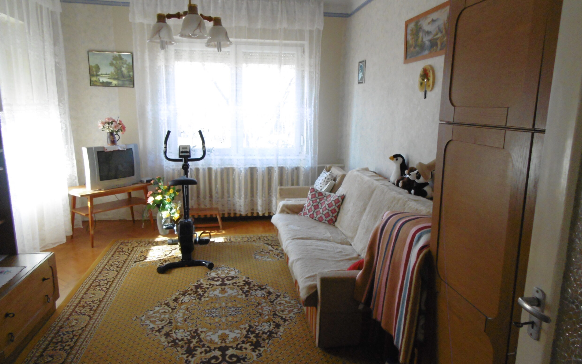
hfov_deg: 74.8
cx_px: 289
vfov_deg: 51.1
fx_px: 381
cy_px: 178
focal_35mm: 24
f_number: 3
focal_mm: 4
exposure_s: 1/100
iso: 320
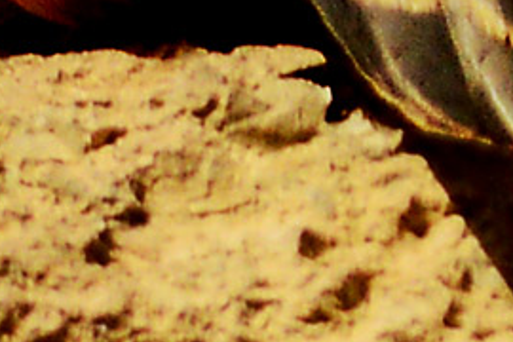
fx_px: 26574
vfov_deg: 0.7
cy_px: -401
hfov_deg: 1.1
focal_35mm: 1865
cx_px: -118
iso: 400
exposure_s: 1/1000
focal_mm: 420
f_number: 8
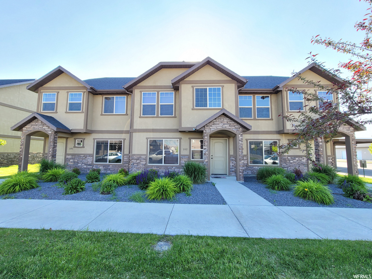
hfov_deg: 106.2
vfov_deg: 89.9
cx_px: 186
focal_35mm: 13
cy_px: 140
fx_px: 140
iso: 64
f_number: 2.2
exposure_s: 1/190
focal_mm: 2.2
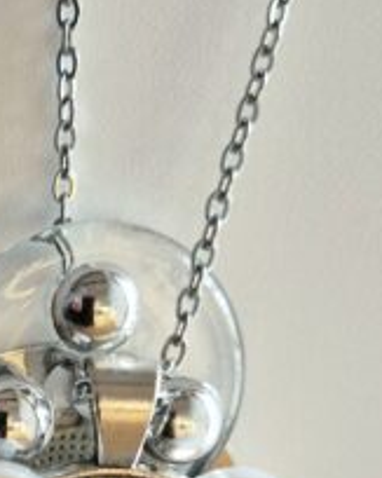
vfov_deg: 20.8
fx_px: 1245
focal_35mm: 88
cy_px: 513
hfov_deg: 16.7
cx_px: -80
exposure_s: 1/100
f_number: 1.8
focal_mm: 5.4
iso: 250
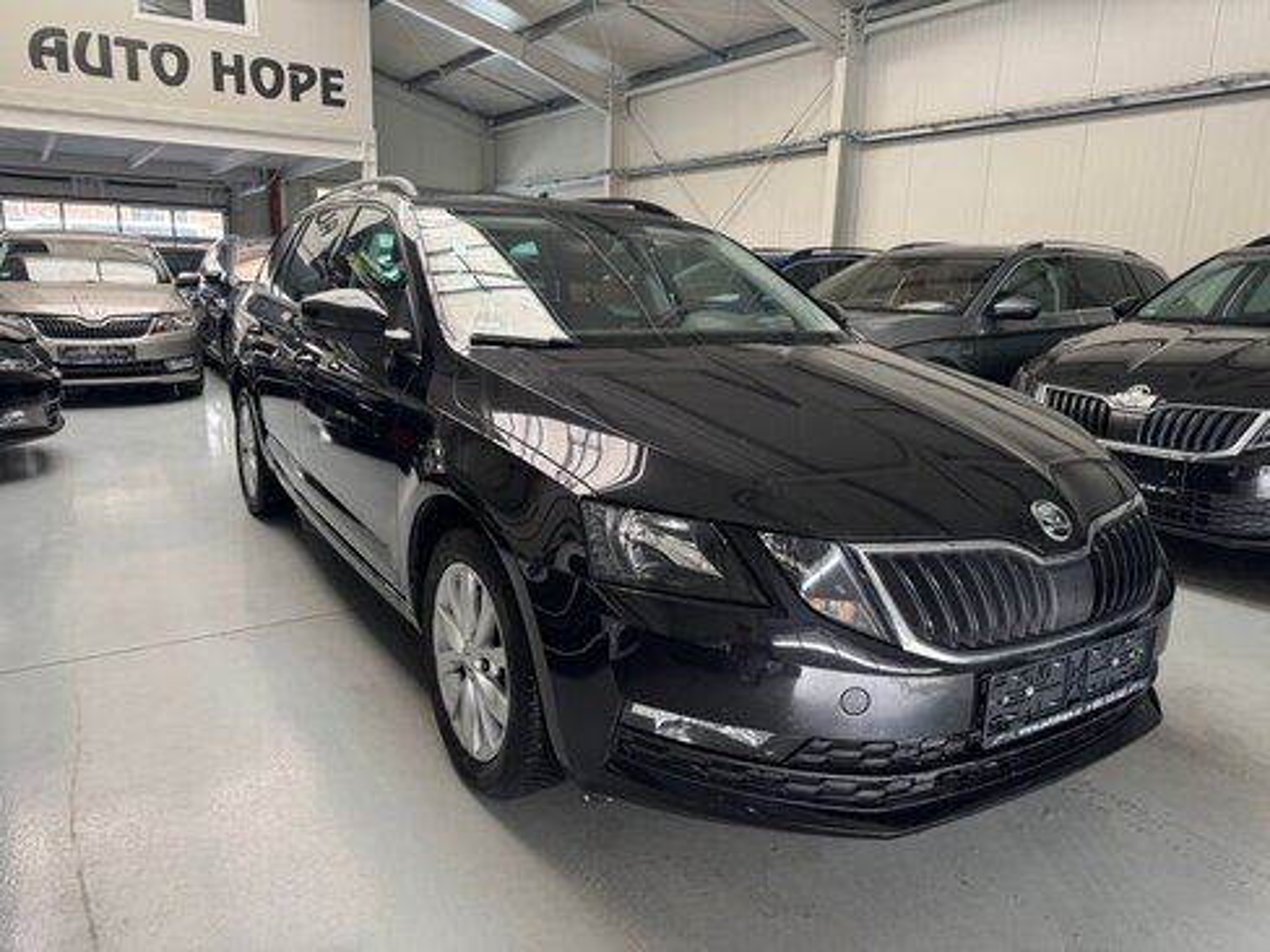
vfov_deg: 56.8
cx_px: 635
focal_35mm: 24
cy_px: 476
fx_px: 881
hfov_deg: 71.6
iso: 320
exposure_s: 1/60
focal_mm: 6.76
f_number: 1.78
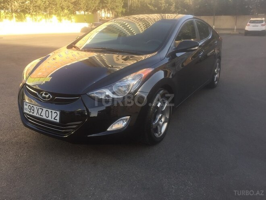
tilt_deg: -16.9
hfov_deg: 61.7
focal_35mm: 29
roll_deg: -1.7
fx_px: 223
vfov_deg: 48.2
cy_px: 100
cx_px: 133
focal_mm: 4.15
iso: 32
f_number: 2.2
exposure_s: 1/302
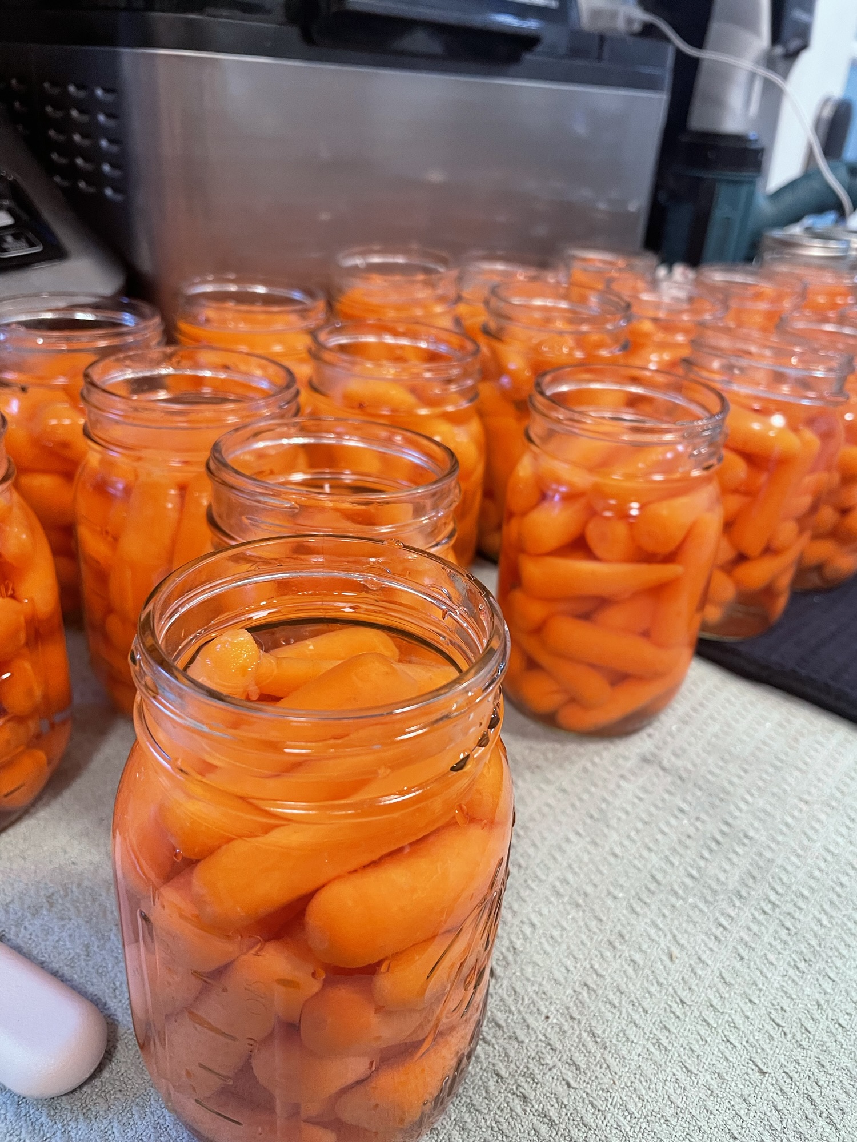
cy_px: 571
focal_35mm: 26
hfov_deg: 53.1
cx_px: 428
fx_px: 858
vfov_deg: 67.3
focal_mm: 4.2
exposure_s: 1/60
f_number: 1.6
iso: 160
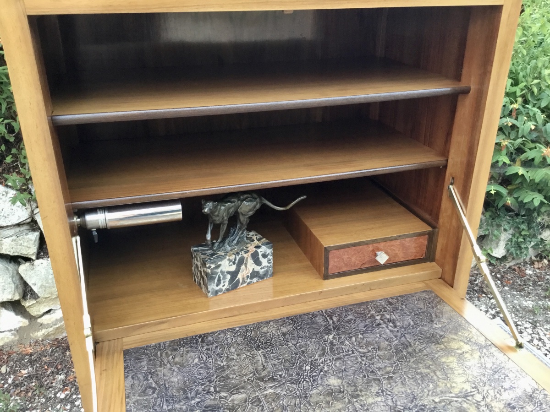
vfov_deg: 45.4
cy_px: 206
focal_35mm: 31
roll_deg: +1.1
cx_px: 275
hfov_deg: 58.4
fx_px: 493
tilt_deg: -20.6
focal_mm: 3.3
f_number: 2.4
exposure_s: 1/33
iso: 125
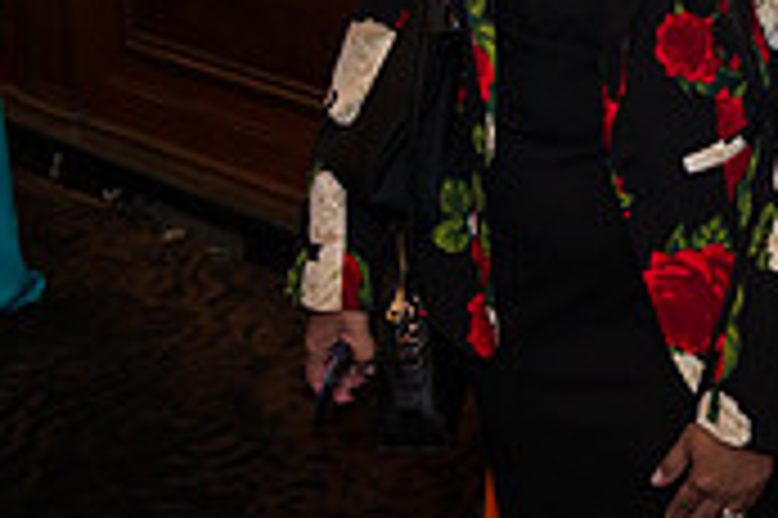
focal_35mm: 94
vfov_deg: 13.7
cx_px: 747
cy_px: -239
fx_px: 2029
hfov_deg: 21.1
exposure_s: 1/200
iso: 1600
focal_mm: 28
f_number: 3.2
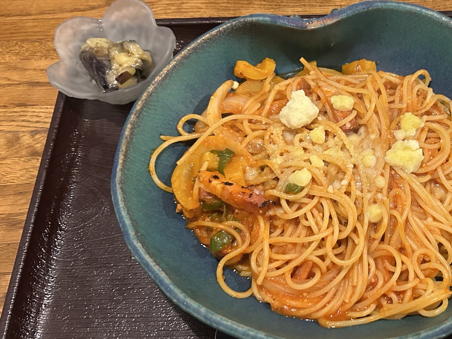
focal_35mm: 43
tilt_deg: -61.1
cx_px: 369
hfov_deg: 41.7
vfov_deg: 33.6
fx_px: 562
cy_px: 185
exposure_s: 1/60
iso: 500
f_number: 1.5
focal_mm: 5.7
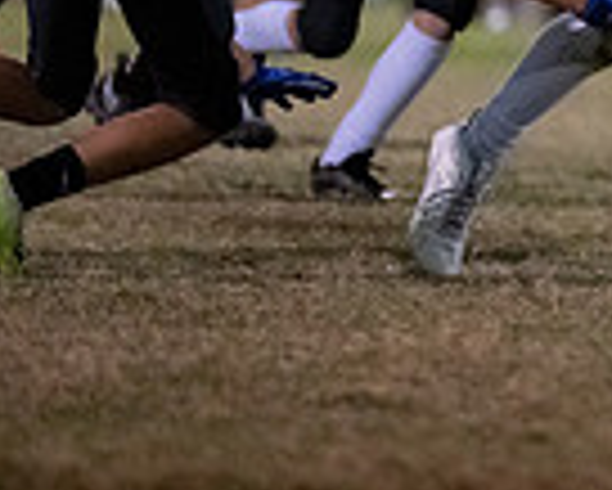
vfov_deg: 1.9
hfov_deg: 2.4
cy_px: -187
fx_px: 14519
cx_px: 891
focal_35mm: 801
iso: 12800
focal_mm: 200
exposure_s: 1/1000
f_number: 2.8
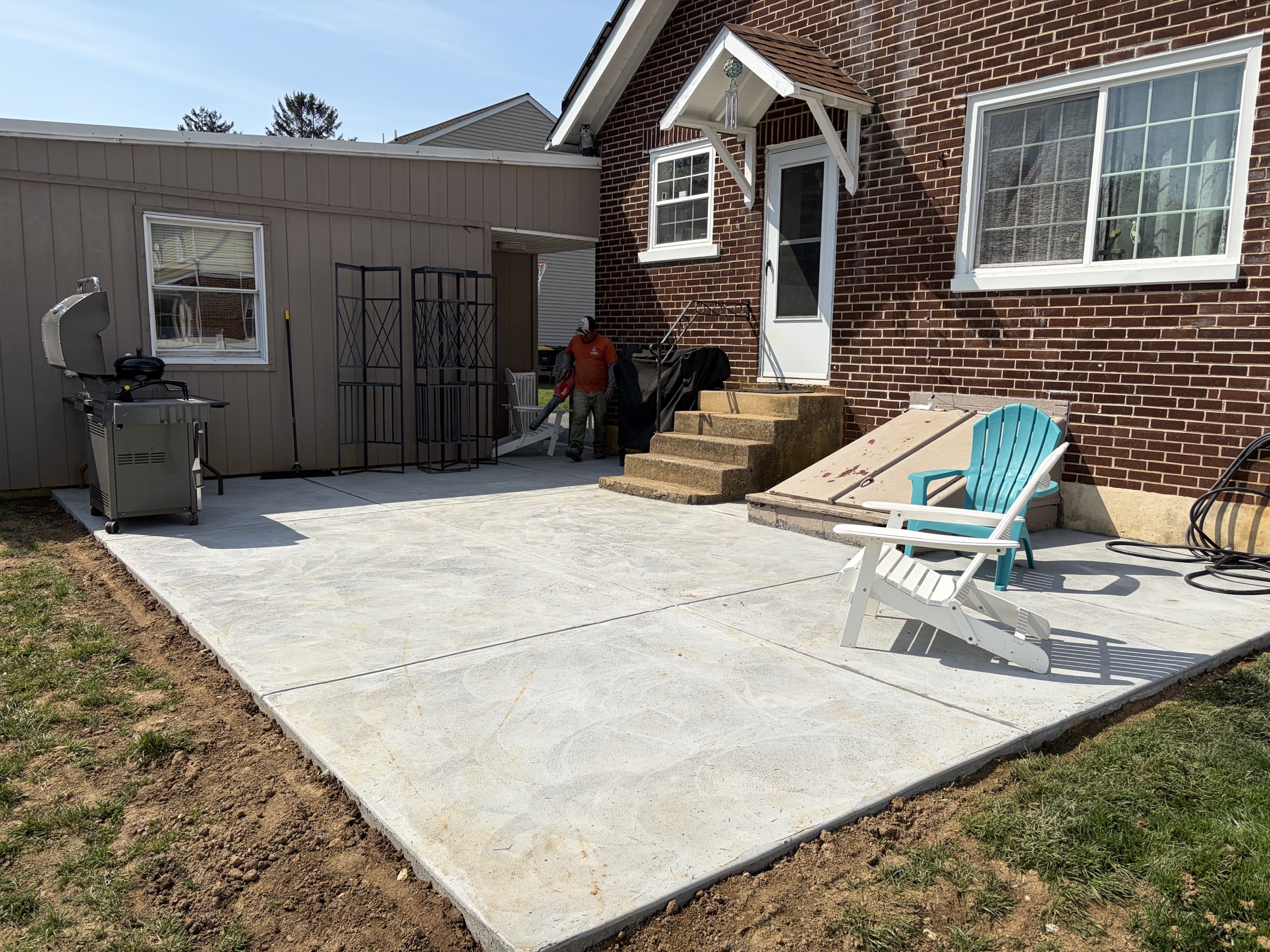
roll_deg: -0.6
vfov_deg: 53.1
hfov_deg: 67.3
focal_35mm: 26
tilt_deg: -4.9
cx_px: 635
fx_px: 954
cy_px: 476
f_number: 1.6
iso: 50
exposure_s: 1/4608
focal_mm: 5.96
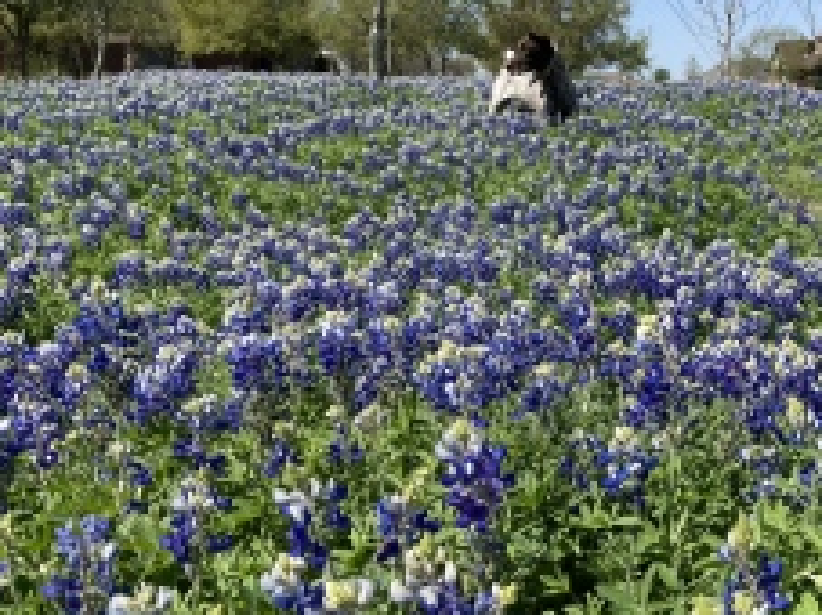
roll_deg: +1.4
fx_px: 997
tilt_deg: -13.3
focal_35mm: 42
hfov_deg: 43.2
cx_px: 626
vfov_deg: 34.3
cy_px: 300
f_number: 1.8
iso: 32
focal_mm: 4.25
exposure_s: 1/2571
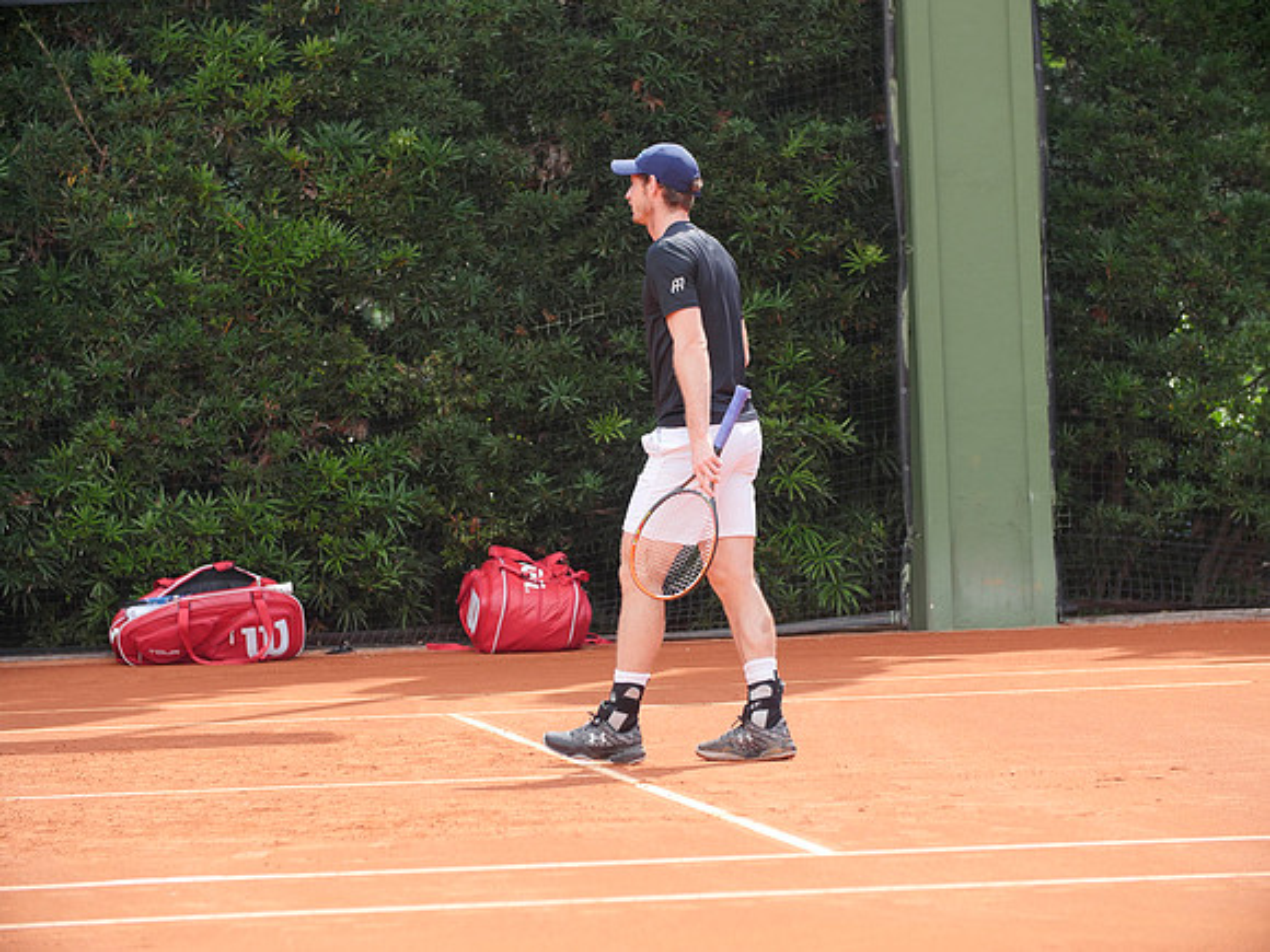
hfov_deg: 7.7
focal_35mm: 256
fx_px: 9392
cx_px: 635
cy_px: 476
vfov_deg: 5.8
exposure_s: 1/1600
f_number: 3.2
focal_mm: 128
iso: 400
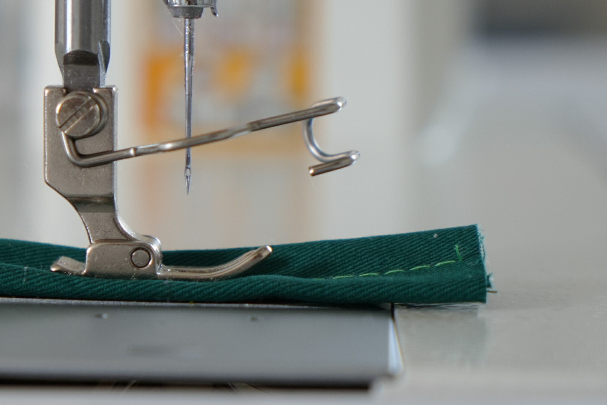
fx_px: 2749
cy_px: 32
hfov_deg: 12.5
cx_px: 124
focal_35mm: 163
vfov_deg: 8.4
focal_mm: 68
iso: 320
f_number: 4
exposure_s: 1/50
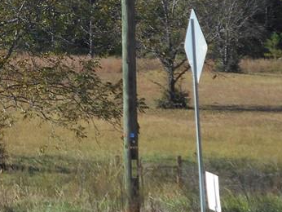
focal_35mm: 145
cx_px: -75
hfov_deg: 13.2
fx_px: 1182
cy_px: 7
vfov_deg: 10.2
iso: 80
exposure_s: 1/500
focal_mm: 8.8
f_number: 4.5
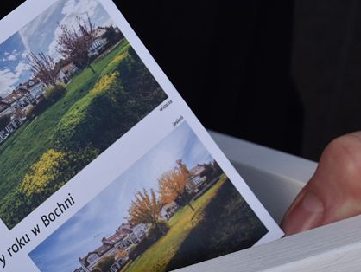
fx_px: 1179
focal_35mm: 113
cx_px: 19
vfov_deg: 13.0
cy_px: 234
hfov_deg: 17.1
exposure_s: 1/250
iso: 250
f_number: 8
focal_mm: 32
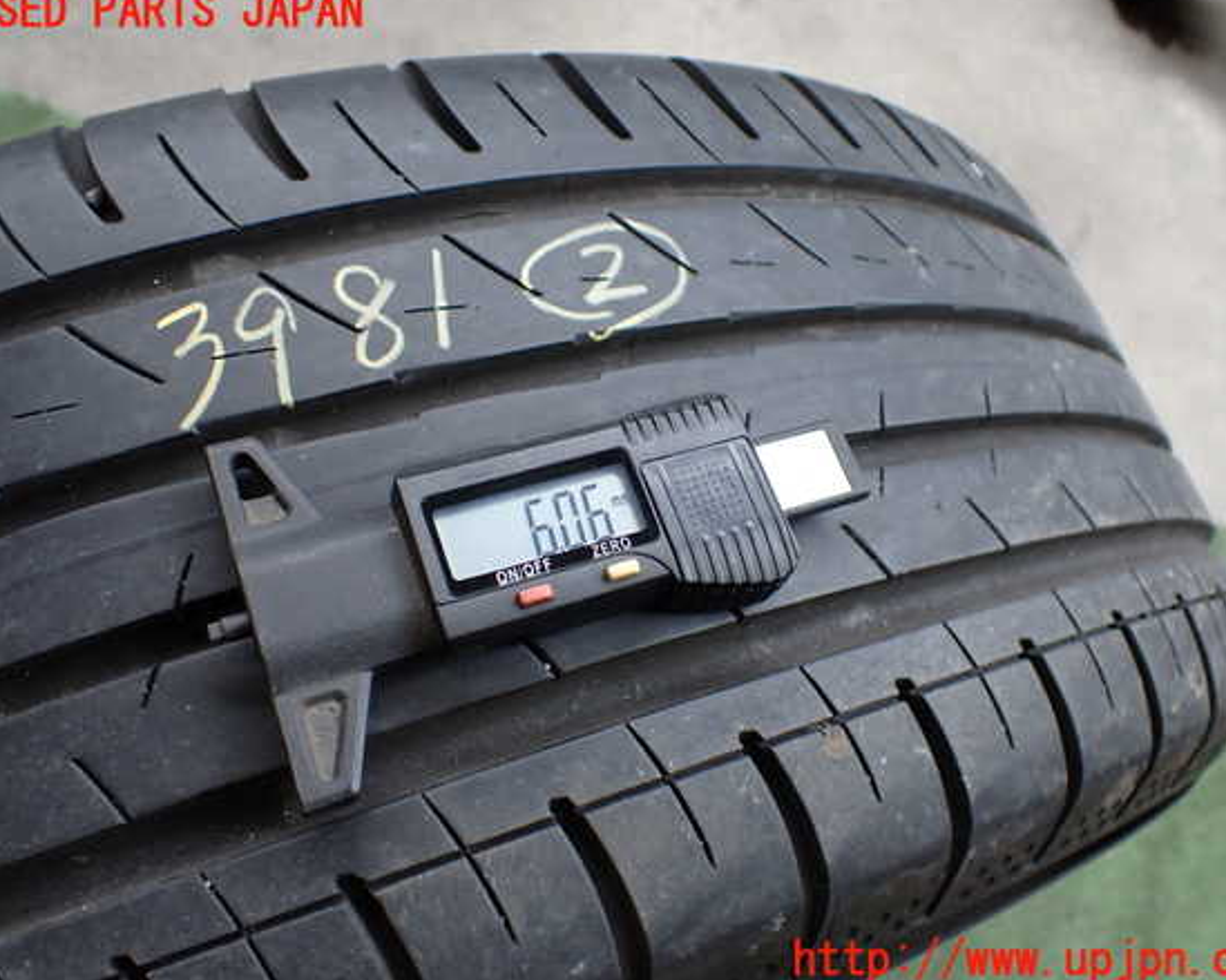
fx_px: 1161
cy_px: 487
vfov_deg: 45.8
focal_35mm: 32
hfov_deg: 55.7
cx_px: 628
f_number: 2.3
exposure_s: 1/125
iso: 160
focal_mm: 5.4
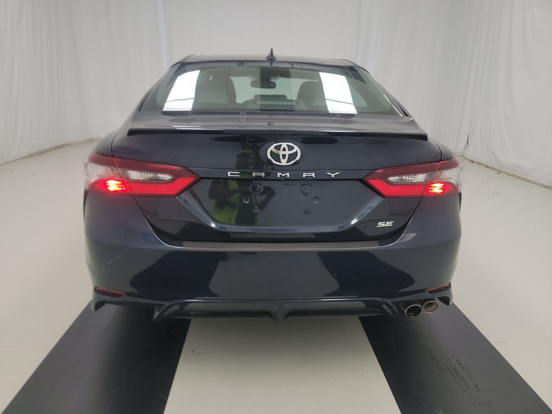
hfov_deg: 71.6
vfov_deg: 56.8
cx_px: 276
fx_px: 383
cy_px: 207
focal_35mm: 24
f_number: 1.8
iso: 265
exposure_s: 1/59
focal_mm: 6.7
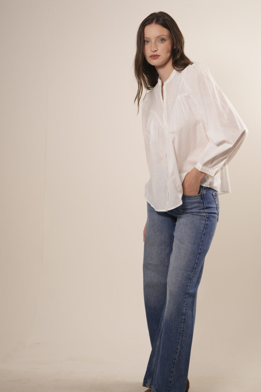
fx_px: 707
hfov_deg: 20.9
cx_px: 162
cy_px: 184
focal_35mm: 65
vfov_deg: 31.0
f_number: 3.5
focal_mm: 50
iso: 640
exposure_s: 1/125
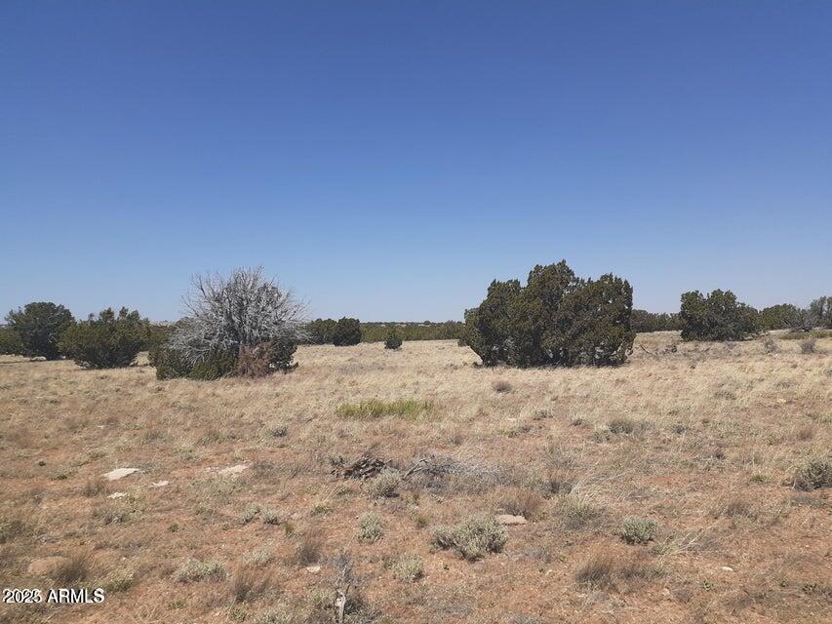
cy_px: 312
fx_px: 649
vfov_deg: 51.4
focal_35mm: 27
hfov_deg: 65.3
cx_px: 416
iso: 40
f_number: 1.9
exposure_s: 1/1988
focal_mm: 3.6
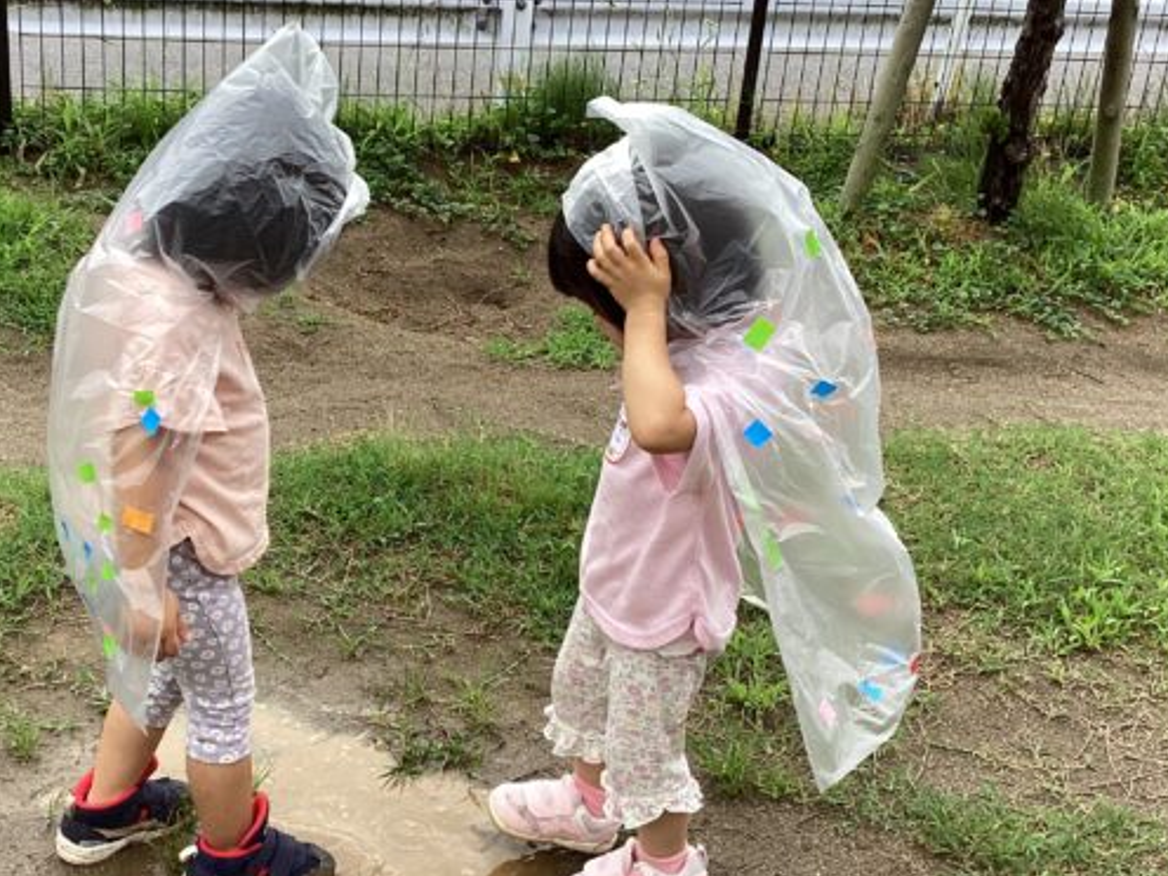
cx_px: 405
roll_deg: -2.0
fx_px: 1620
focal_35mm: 48
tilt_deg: -28.4
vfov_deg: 30.2
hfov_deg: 39.3
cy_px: 391
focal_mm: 3.3
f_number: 2.4
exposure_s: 1/133
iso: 25
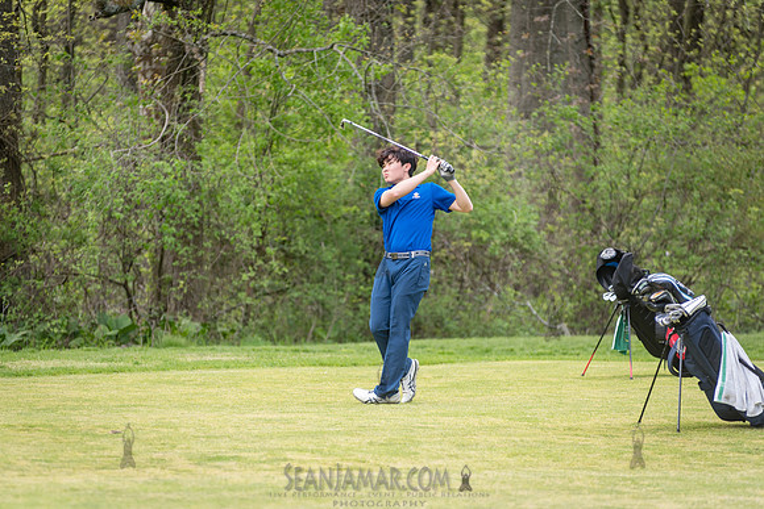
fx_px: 4245
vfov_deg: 6.9
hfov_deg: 10.3
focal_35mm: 200
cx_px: 382
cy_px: 254
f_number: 3.5
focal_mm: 200
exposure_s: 1/500
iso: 400
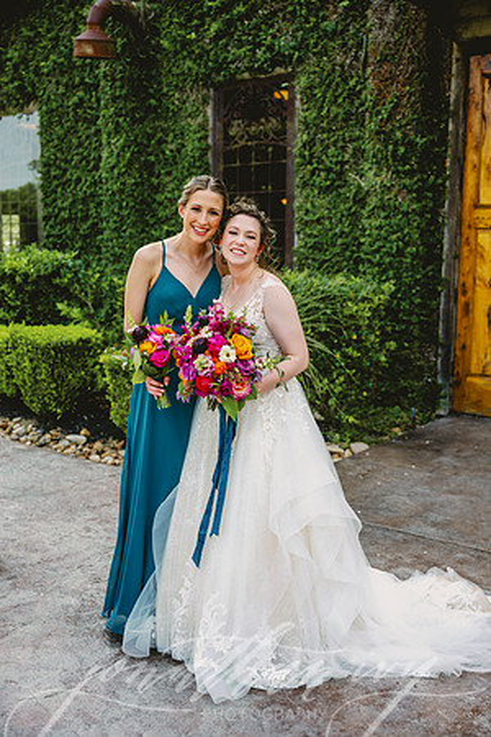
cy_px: 368
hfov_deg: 33.4
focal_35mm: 40
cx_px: 246
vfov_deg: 48.5
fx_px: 818
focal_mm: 40
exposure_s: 1/250
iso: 50
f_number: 2.8
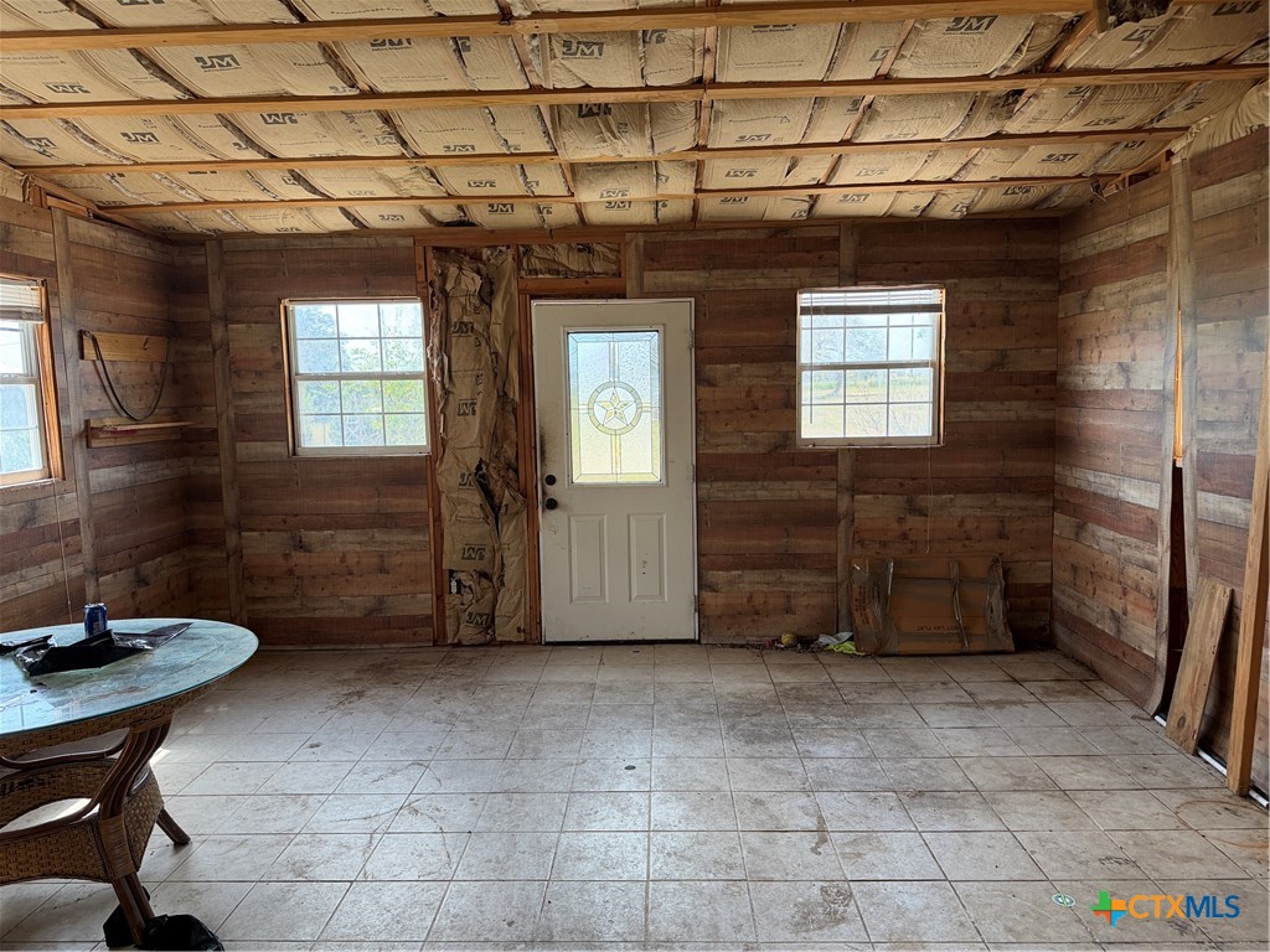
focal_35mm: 24
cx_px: 635
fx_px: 881
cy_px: 476
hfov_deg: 71.6
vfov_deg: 56.8
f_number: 1.78
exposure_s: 1/223
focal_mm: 6.76
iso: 160
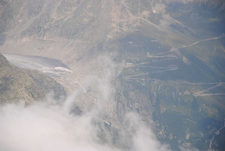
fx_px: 985
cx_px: 112
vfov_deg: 8.7
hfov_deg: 13.0
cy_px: 76
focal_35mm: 158
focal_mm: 105
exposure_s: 1/800
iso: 100
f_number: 5.6
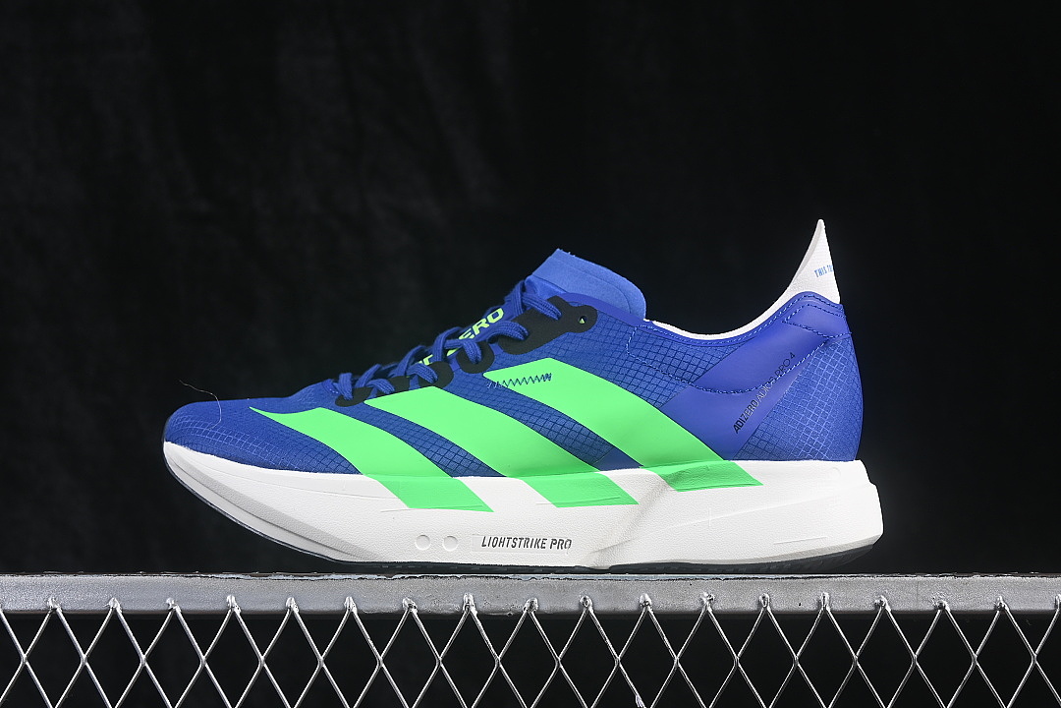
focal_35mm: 75
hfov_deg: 27.0
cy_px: 354
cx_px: 530
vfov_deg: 18.2
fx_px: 2210
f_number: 7.1
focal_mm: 50
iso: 160
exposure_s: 1/80
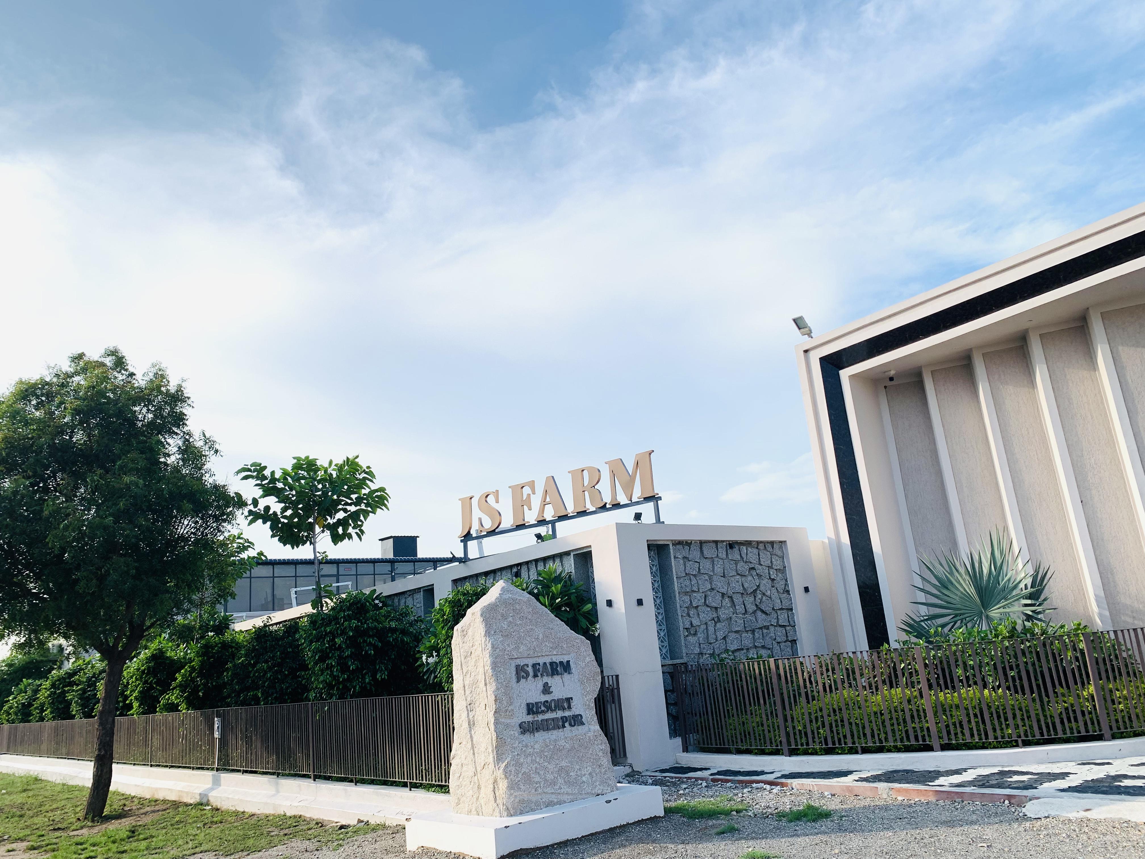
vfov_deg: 53.1
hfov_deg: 67.3
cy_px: 430
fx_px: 860
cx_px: 572
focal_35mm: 26
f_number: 1.8
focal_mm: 4.25
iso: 25
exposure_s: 1/1100
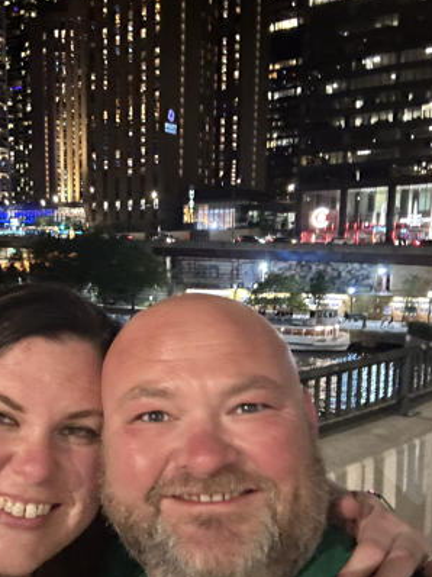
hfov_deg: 37.8
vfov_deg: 50.0
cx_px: 115
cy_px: 329
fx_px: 616
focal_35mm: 37
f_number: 1.9
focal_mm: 2.69
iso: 500
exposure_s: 1/15
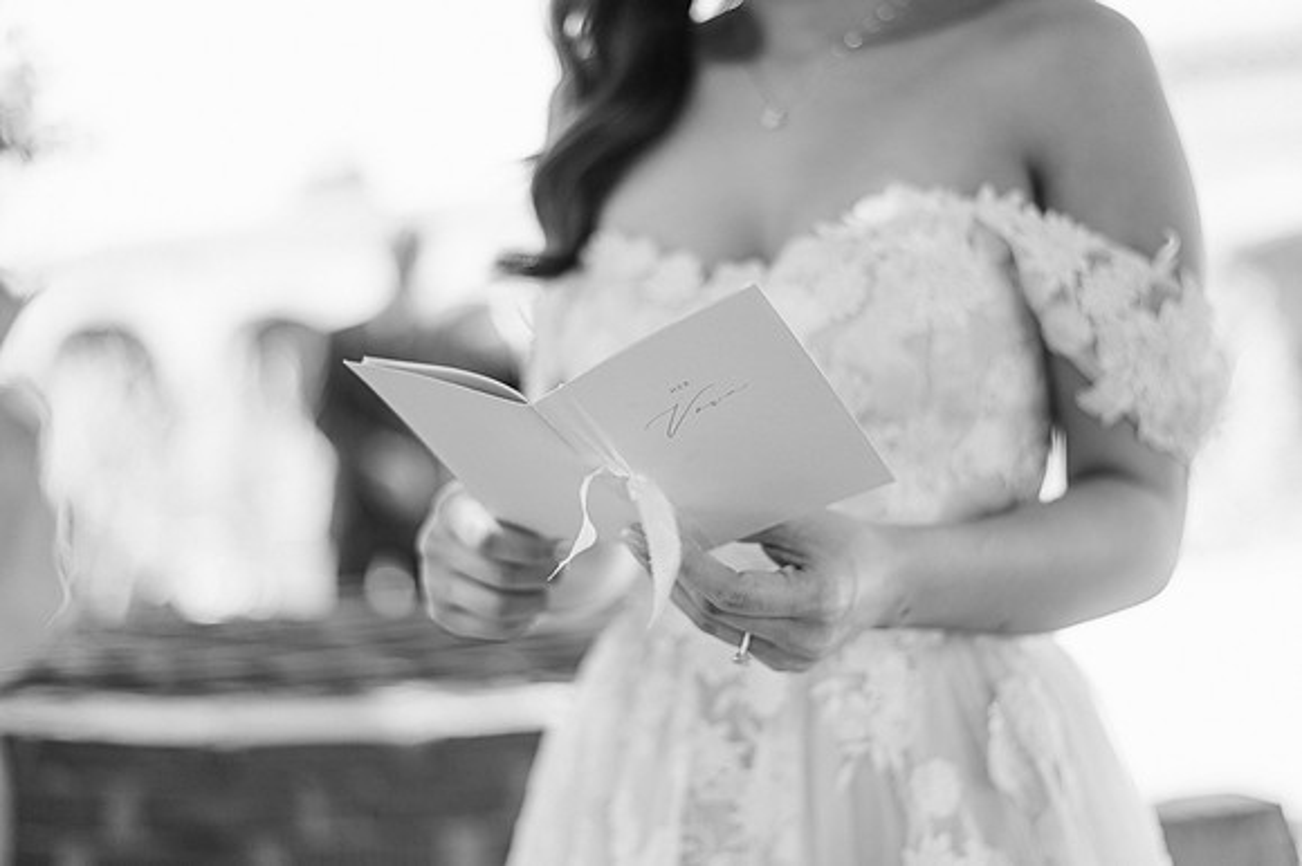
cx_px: 677
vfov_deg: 25.2
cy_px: 434
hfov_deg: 37.2
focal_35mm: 54
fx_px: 1935
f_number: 1.8
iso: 100
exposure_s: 1/1600
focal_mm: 50
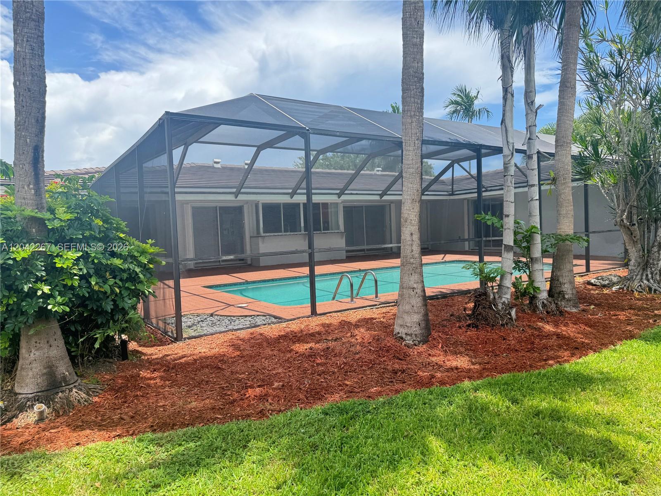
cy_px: 248
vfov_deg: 56.8
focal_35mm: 24
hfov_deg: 71.6
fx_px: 458
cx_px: 330
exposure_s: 1/912
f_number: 1.78
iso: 80
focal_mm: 6.76
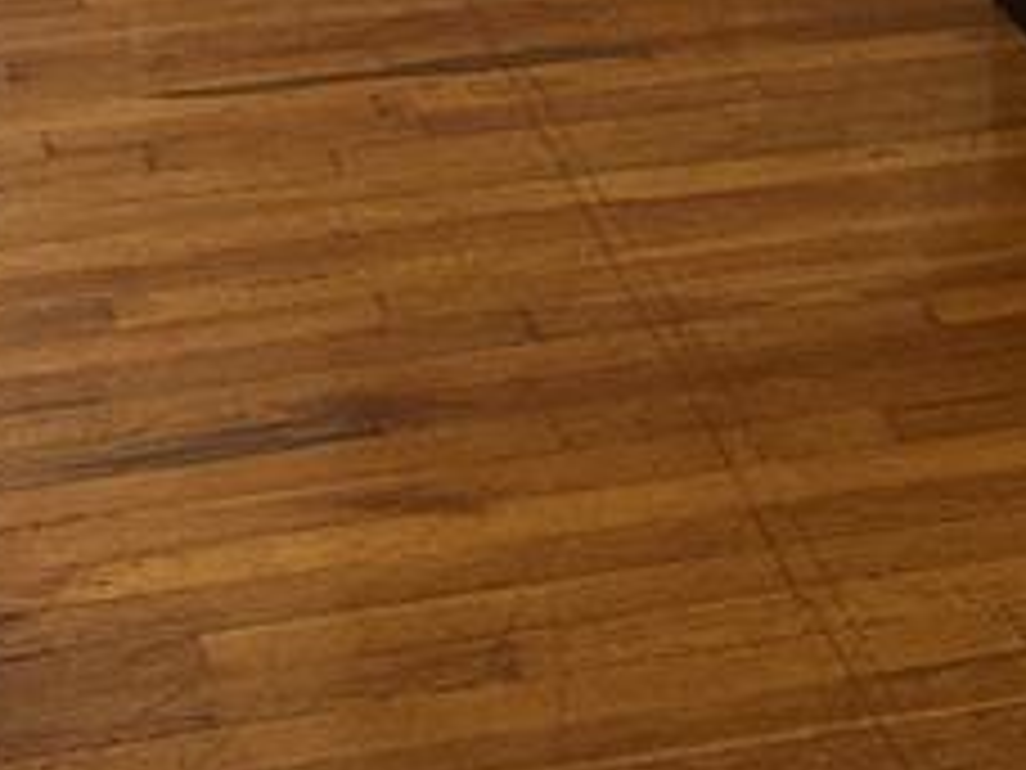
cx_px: 472
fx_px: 3201
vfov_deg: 12.1
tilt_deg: -8.5
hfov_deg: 18.2
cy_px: -806
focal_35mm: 108
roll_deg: +0.9
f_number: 1.78
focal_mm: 6.86
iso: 320
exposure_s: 1/60
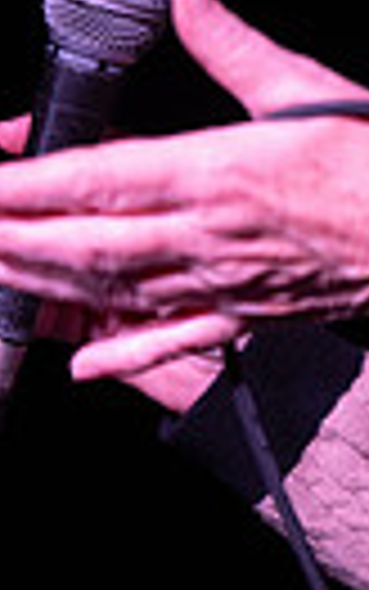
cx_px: 450
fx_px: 8454
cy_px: -198
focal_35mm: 526
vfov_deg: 4.0
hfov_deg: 2.5
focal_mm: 150
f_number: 2.8
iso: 3200
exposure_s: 1/1000
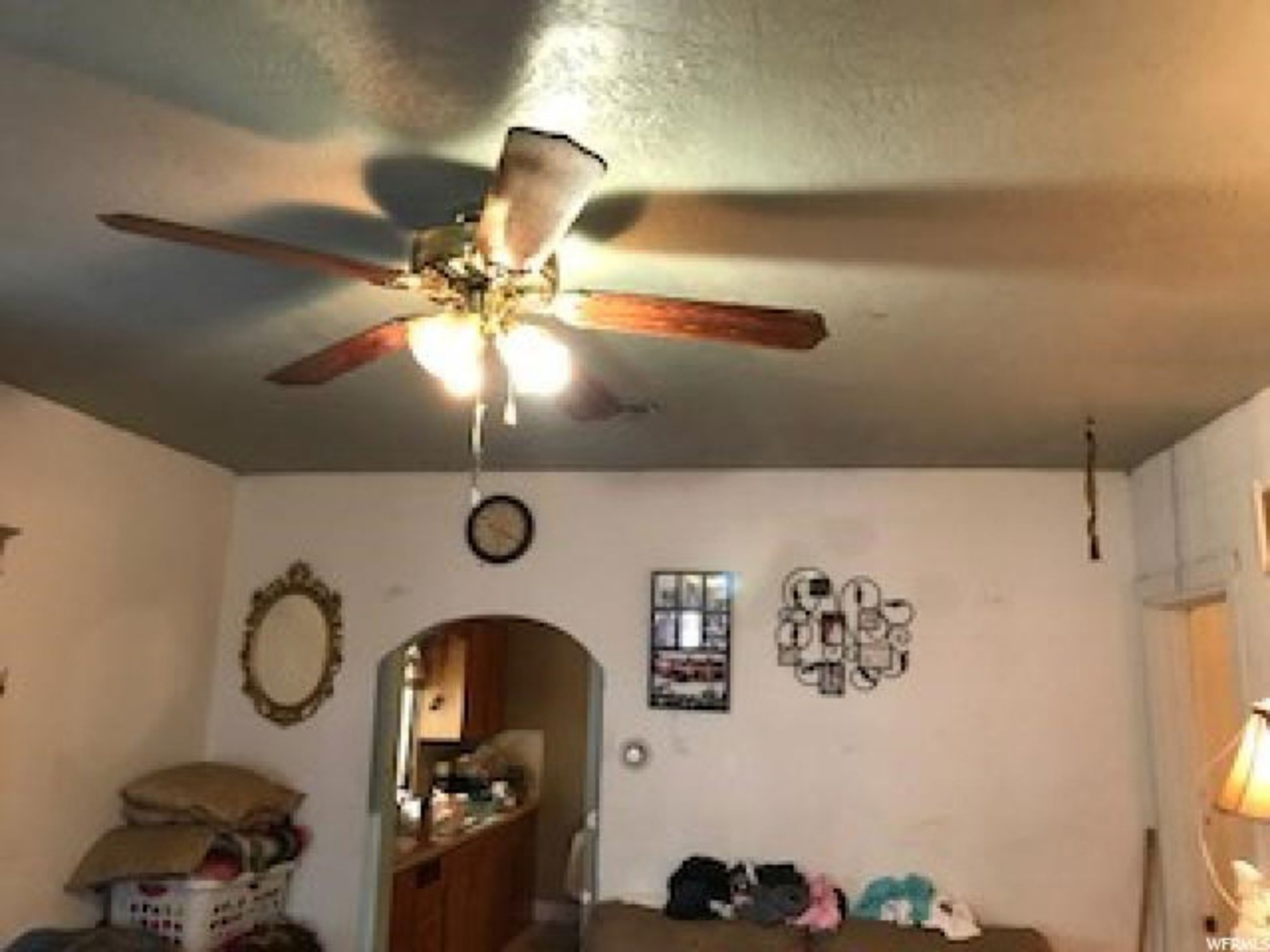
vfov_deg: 49.7
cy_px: 476
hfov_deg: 63.4
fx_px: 1027
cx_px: 635
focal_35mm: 28
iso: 100
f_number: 1.8
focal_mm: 3.99
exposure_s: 1/12
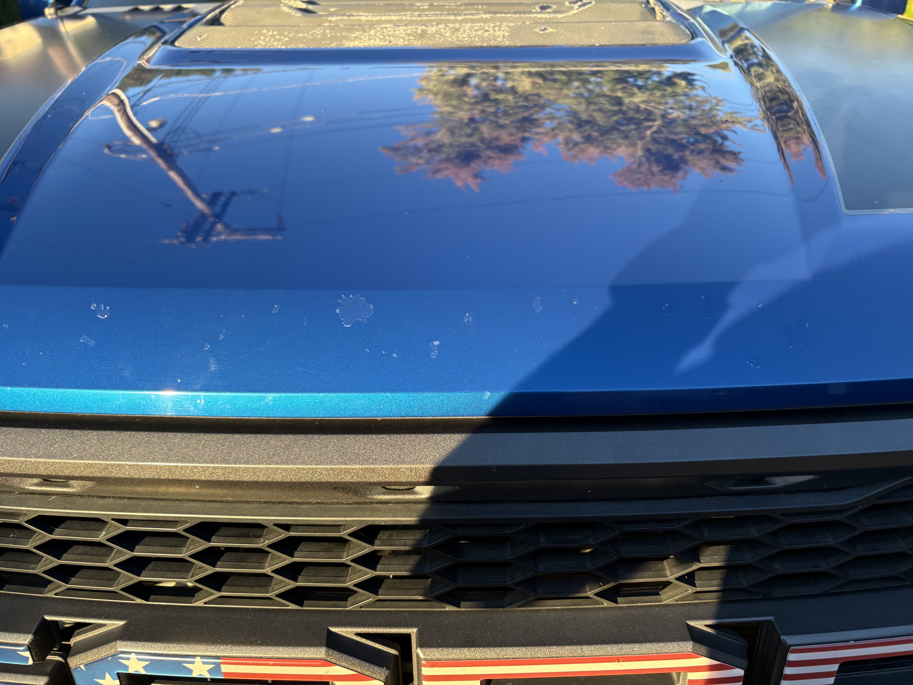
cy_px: 342
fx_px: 686
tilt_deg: -24.8
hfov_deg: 67.3
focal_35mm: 26
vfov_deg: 53.1
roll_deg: +0.0
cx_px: 456
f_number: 1.6
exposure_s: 1/303
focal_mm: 5.96
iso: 64
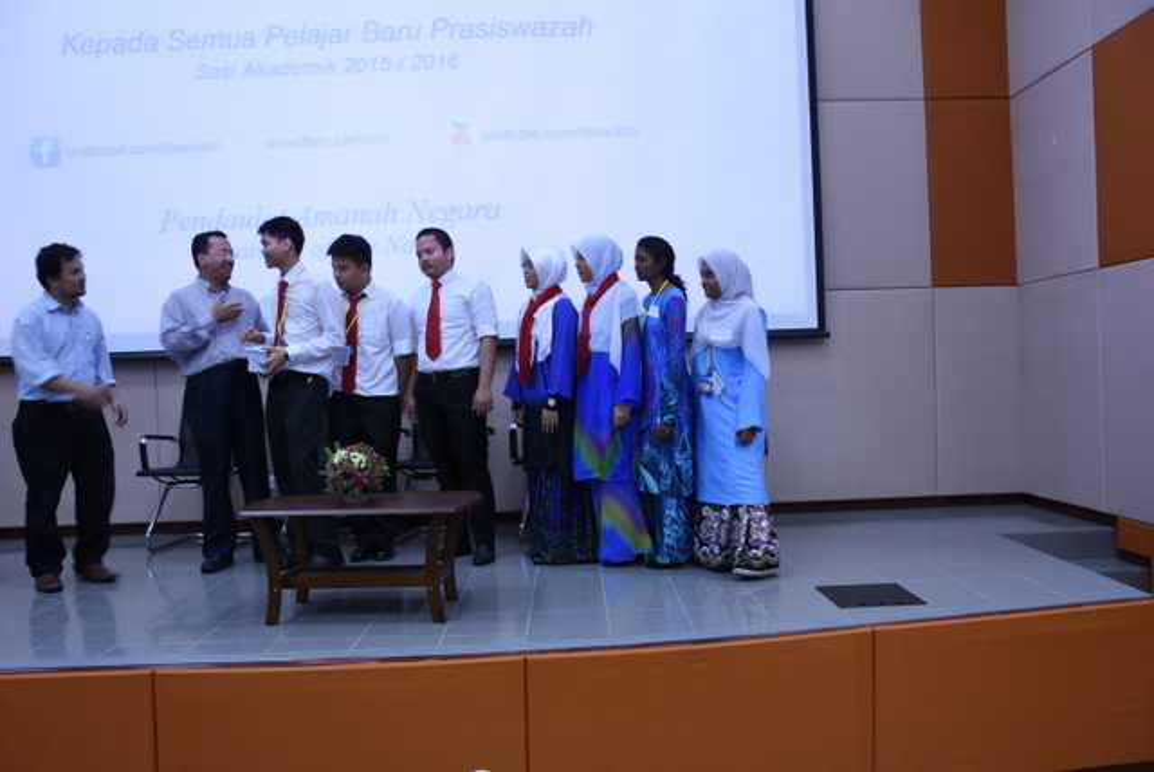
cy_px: 386
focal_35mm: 30
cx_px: 577
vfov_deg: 43.7
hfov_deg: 61.9
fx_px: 963
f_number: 5
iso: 640
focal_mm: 20
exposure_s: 1/20
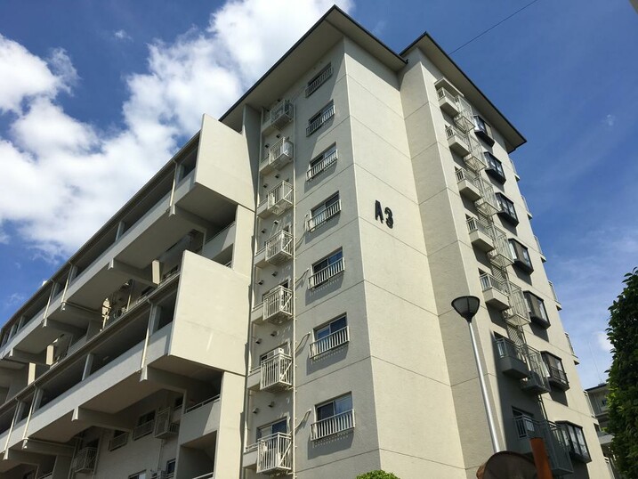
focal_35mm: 29
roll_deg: -0.2
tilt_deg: +34.1
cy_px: 240
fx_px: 535
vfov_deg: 48.2
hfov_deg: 61.7
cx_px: 319
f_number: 2.2
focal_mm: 4.15
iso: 25
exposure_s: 1/2653
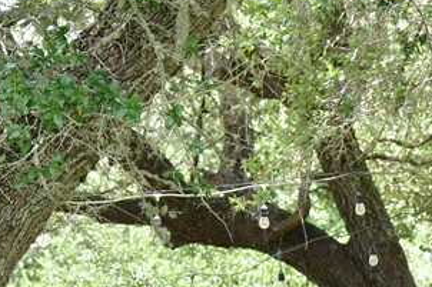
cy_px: 175
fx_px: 4533
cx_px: 6
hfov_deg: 5.4
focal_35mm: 378
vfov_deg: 3.6
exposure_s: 1/800
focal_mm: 70
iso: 400
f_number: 4.5
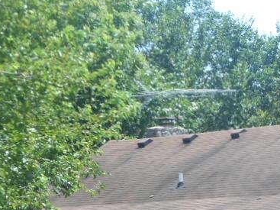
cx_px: 288
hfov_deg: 12.3
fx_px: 1286
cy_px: 250
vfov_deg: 9.2
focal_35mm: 159
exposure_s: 1/200
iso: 80
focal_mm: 10.2
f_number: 4.1
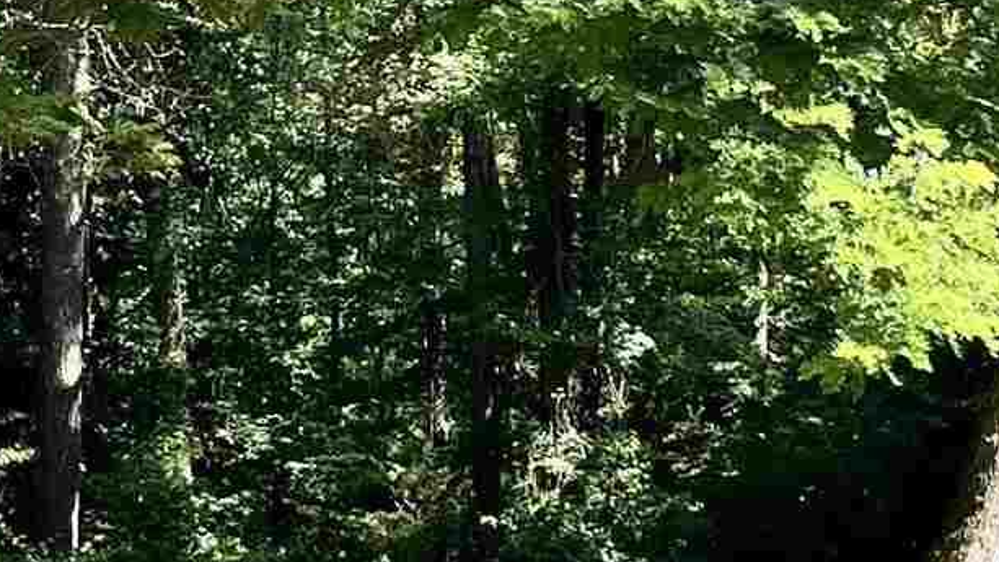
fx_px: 3762
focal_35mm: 142
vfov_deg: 8.5
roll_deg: +1.5
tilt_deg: +5.4
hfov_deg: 15.1
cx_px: 655
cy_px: 3
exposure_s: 1/710
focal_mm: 5.1
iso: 50
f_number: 1.6
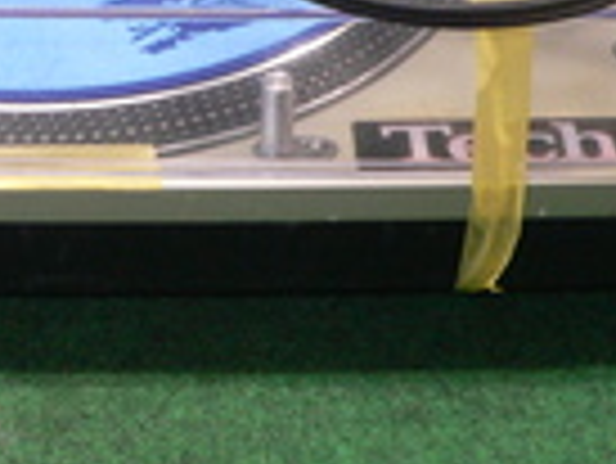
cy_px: -133
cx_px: 153
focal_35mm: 100
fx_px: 1781
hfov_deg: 19.5
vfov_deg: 14.2
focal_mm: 6
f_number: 2.8
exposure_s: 1/20
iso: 200
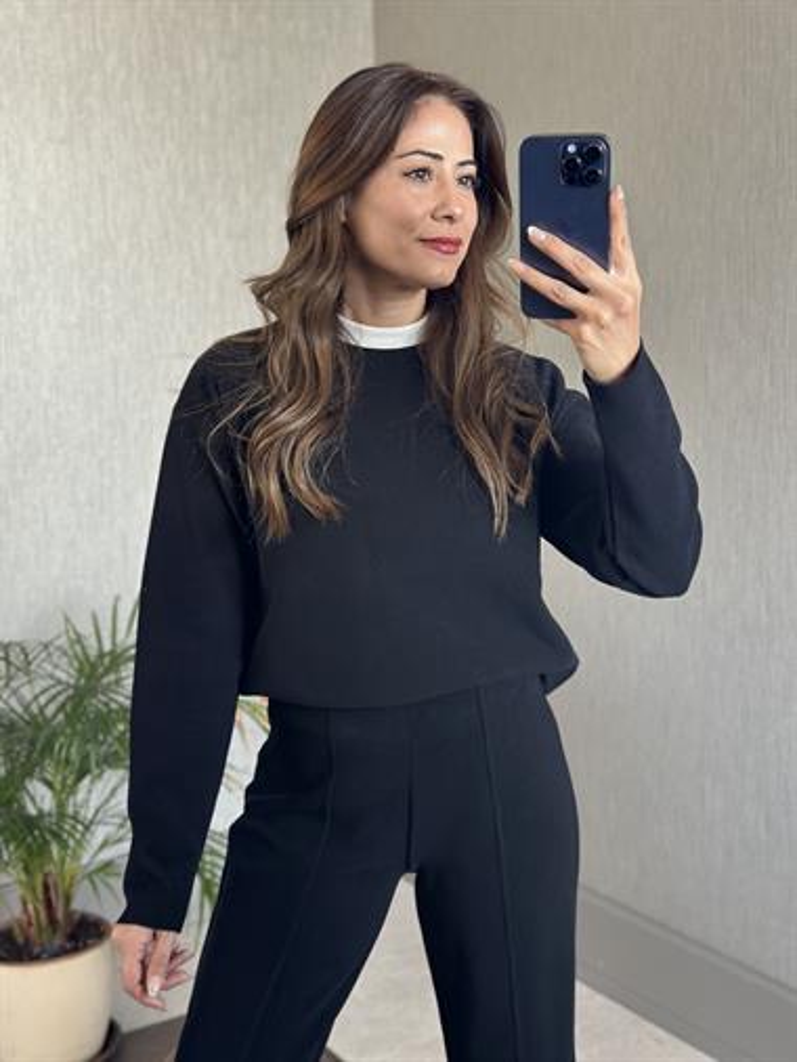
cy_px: 531
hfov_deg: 30.3
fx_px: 1472
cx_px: 398
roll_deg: +3.0
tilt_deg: -18.2
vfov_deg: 39.6
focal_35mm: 48
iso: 125
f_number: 1.78
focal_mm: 6.86
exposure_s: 1/76
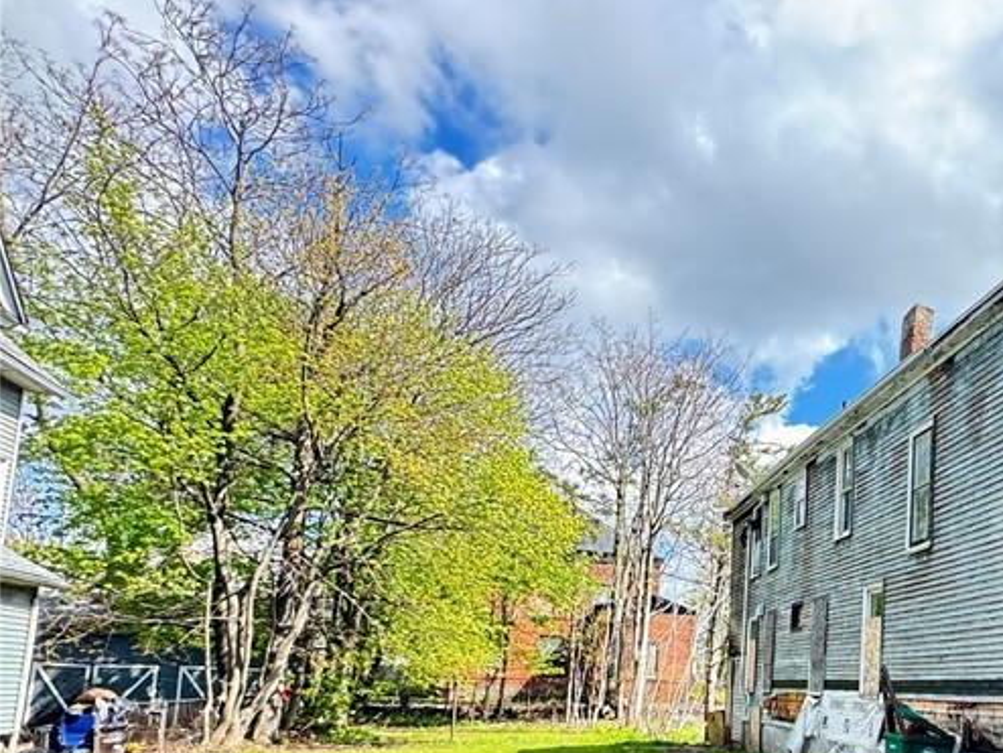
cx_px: 1038
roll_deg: -1.1
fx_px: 841
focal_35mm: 29
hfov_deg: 48.6
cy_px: 615
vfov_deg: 45.5
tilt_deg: +5.7
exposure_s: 1/164
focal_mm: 2.22
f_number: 2.2
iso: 40
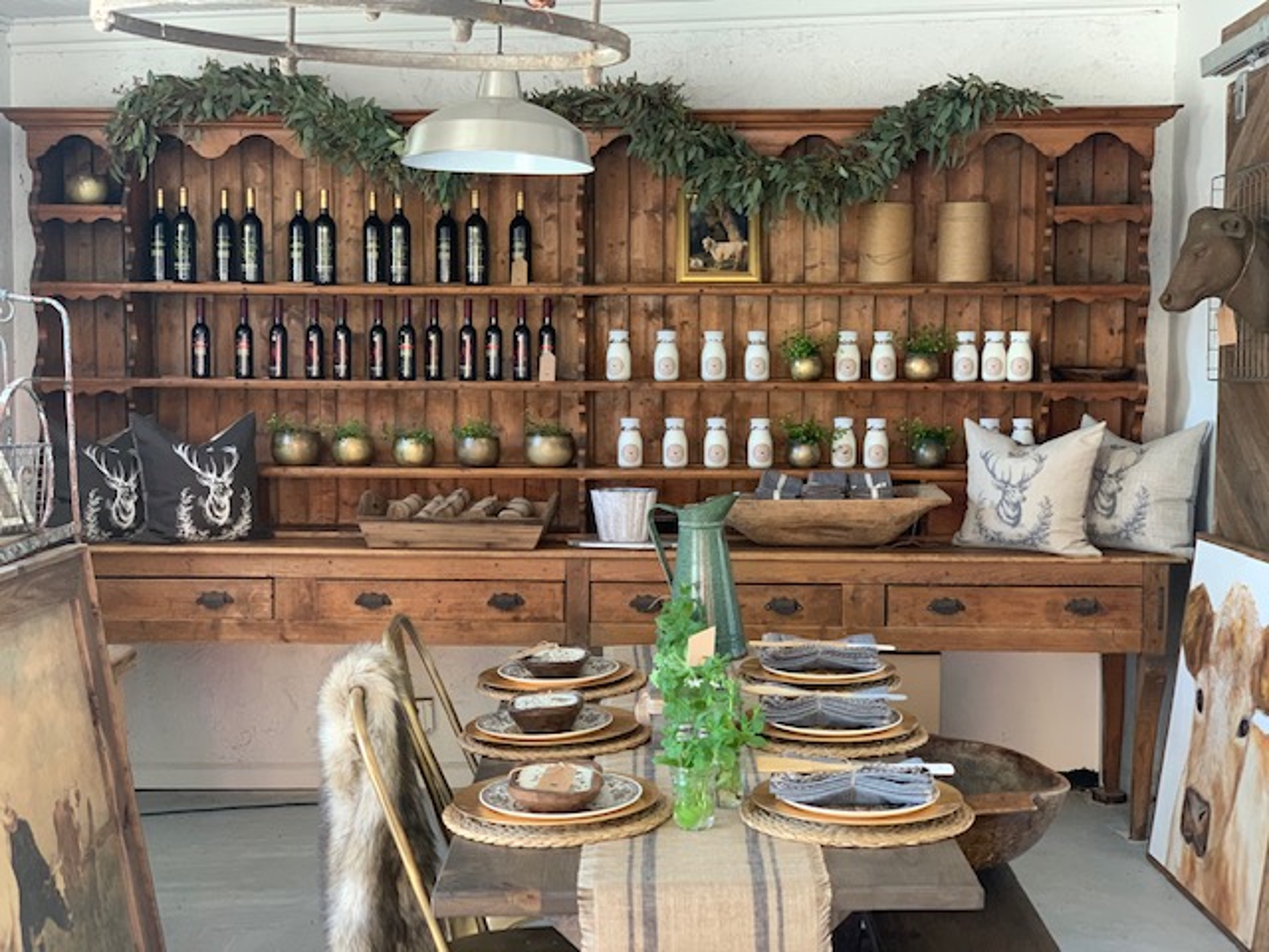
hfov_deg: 36.8
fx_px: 1906
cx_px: 634
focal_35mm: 52
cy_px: 476
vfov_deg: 28.0
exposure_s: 1/60
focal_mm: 6
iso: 160
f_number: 2.4
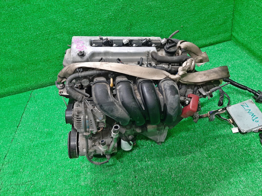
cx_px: 131
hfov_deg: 67.3
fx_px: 197
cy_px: 98
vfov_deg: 53.1
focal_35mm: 26
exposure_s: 1/50
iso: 159
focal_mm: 3.93
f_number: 1.7
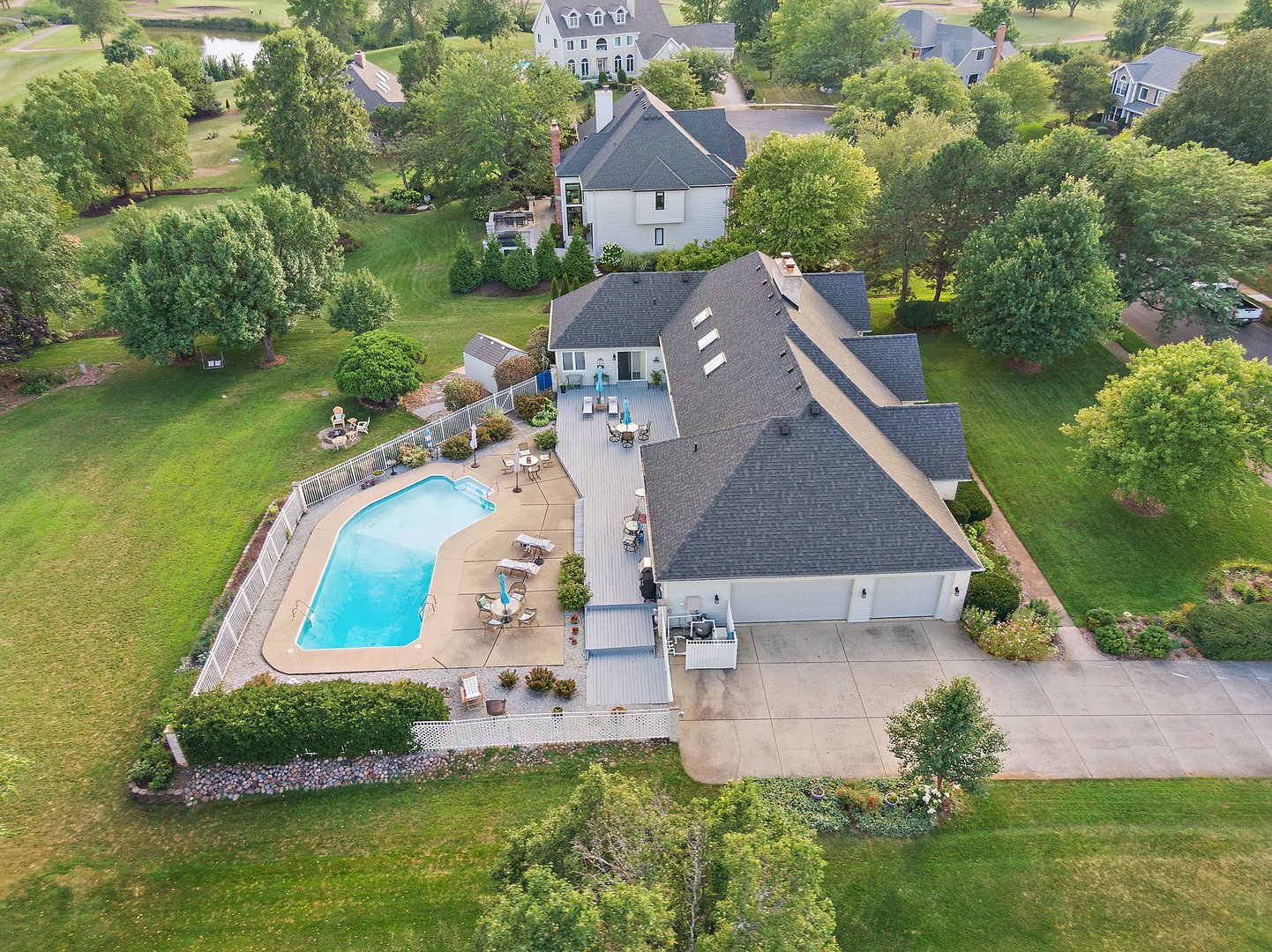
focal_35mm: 24
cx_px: 636
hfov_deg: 71.6
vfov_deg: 56.8
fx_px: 881
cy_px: 476
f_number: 2.8
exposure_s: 1/160
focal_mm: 4.39
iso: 110
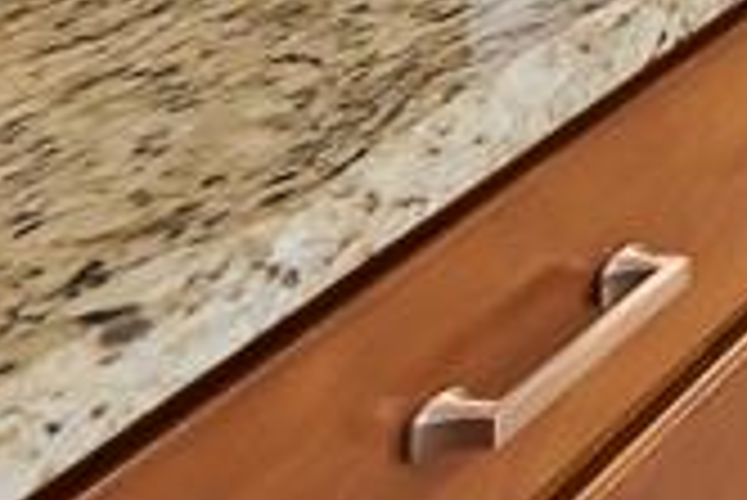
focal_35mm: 74
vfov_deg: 11.3
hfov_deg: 12.4
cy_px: -989
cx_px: 2102
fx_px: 1537
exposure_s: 1/1.67
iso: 640
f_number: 9
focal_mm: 12
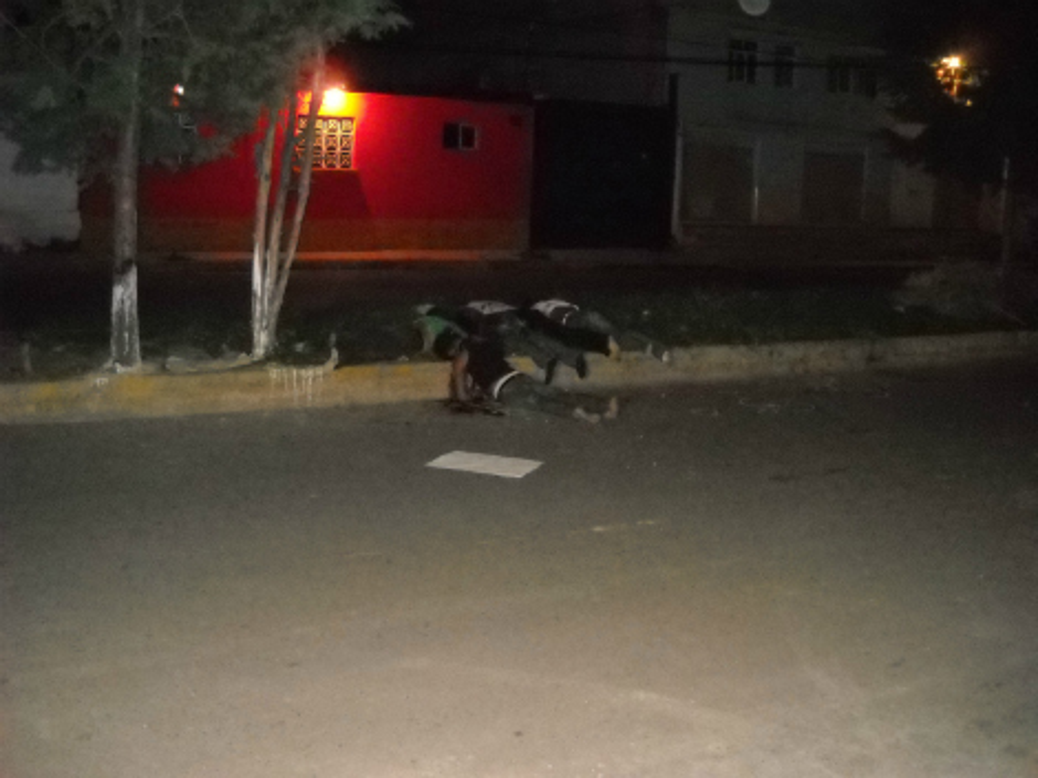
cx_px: 519
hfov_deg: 45.8
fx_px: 1229
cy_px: 389
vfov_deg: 35.1
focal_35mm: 41
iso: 1600
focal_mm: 6.72
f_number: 3.1
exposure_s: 1/30
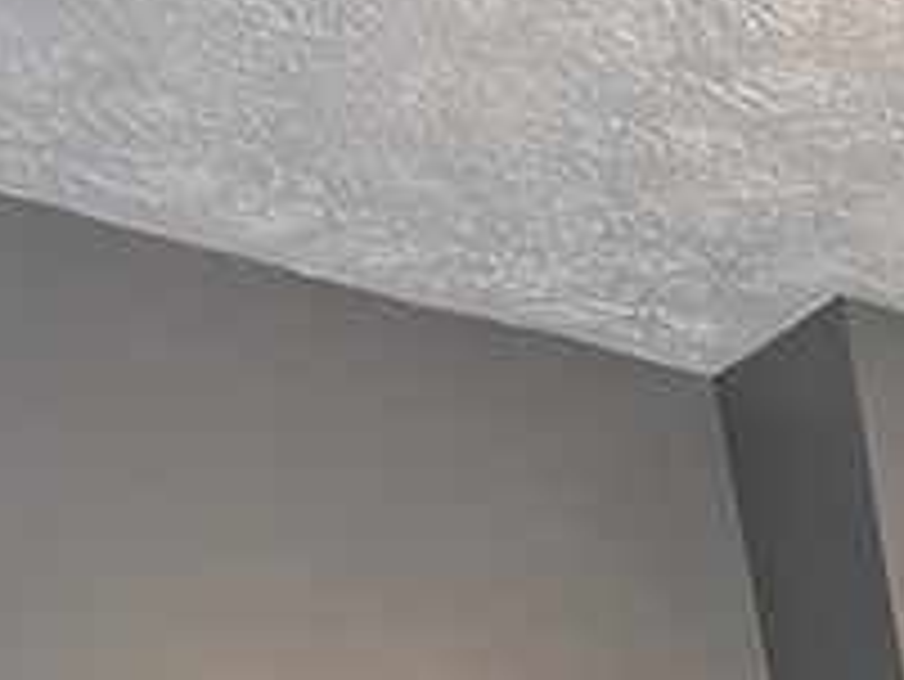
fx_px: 1594
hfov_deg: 20.2
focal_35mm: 61
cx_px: 1707
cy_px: 1657
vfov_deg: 14.6
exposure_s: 1/120
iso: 71
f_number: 1.7
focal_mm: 2.02
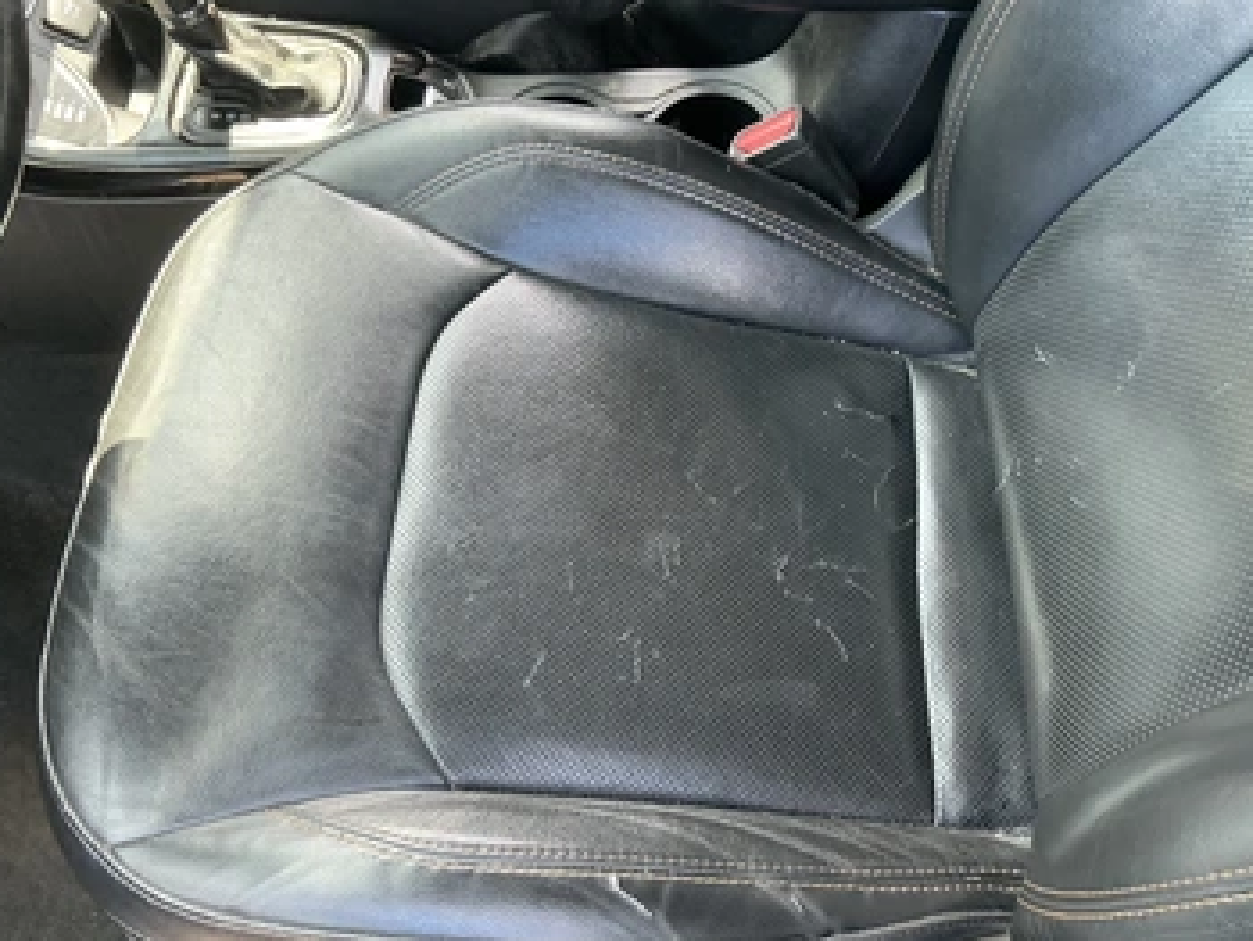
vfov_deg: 44.1
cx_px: 551
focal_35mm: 32
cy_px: 533
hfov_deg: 56.6
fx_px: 1159
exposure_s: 1/96
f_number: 1.8
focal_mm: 3
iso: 64
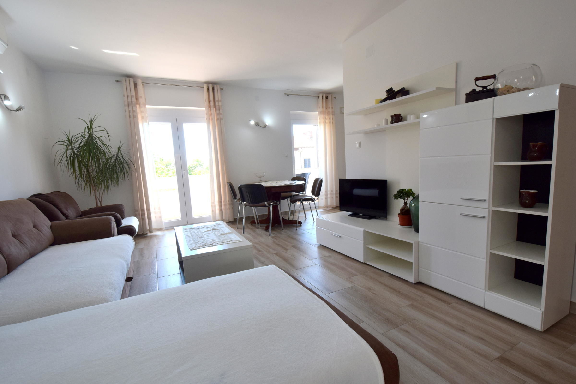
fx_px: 240
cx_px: 288
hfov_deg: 100.4
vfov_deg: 77.3
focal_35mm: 15
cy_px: 192
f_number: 5.6
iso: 400
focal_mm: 10
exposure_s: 1/125
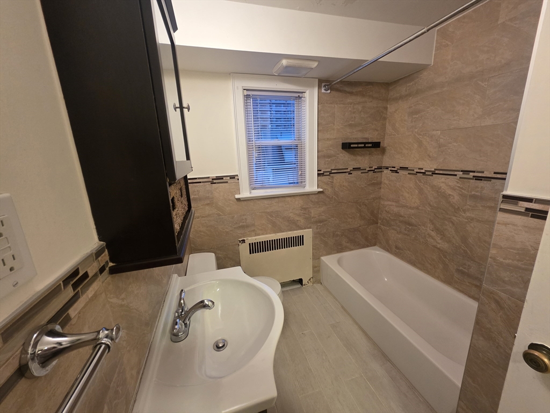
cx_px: 275
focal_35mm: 13
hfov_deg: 106.2
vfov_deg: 89.9
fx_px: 207
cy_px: 206
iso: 400
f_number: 1.9
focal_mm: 2.2
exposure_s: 1/60
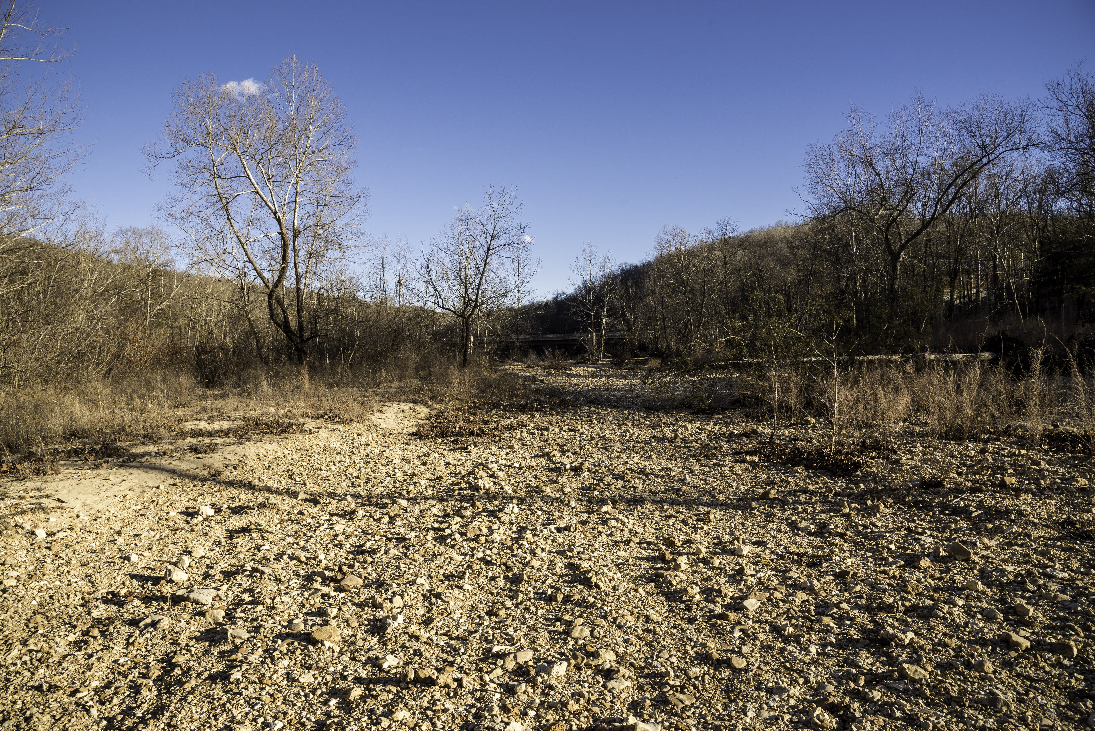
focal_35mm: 24
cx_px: 548
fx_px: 730
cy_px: 366
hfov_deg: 73.7
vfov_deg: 53.2
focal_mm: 24
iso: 400
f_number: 10
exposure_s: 1/320
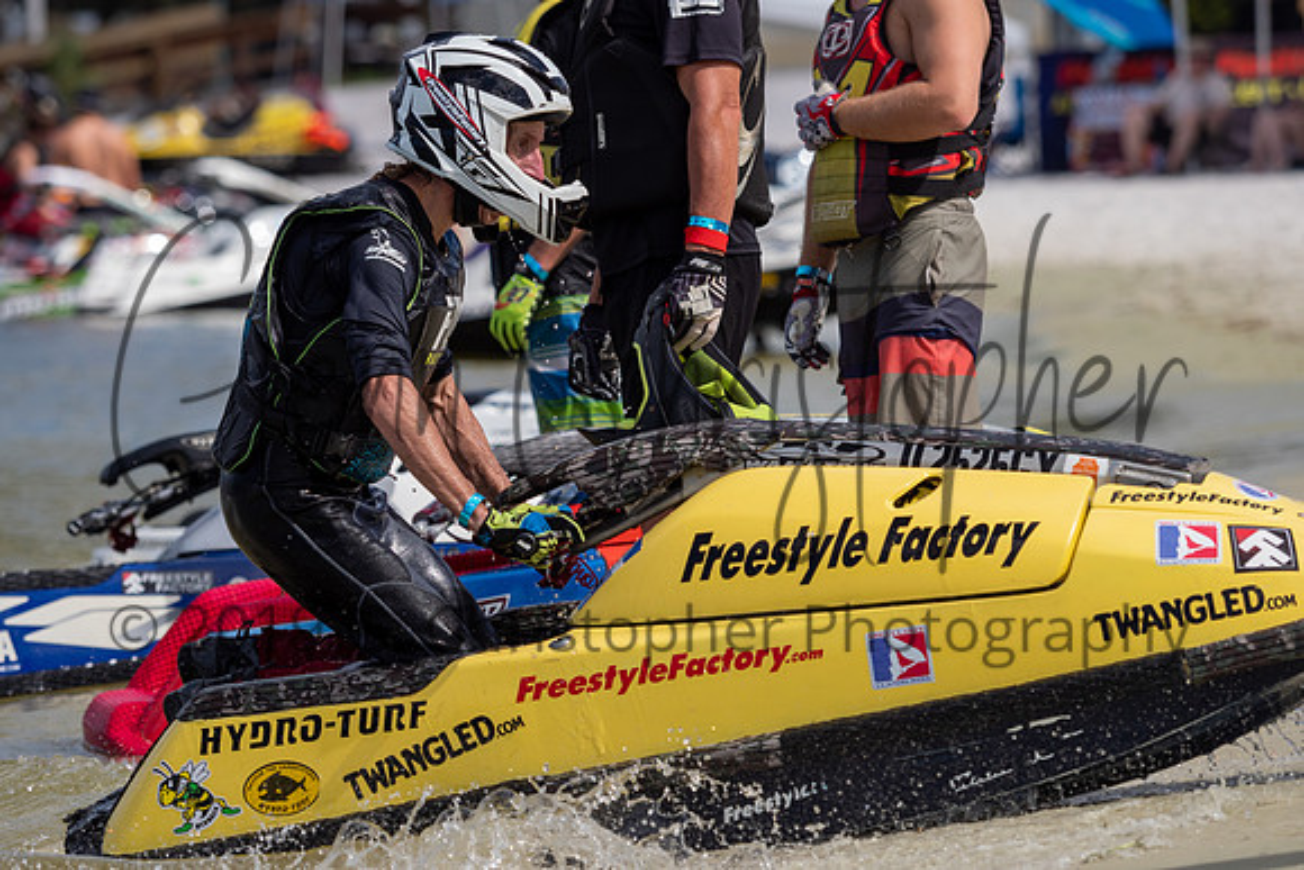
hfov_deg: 6.6
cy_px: 489
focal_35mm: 312
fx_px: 11304
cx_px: 652
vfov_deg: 4.4
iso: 200
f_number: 3.5
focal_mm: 150
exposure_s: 1/2500
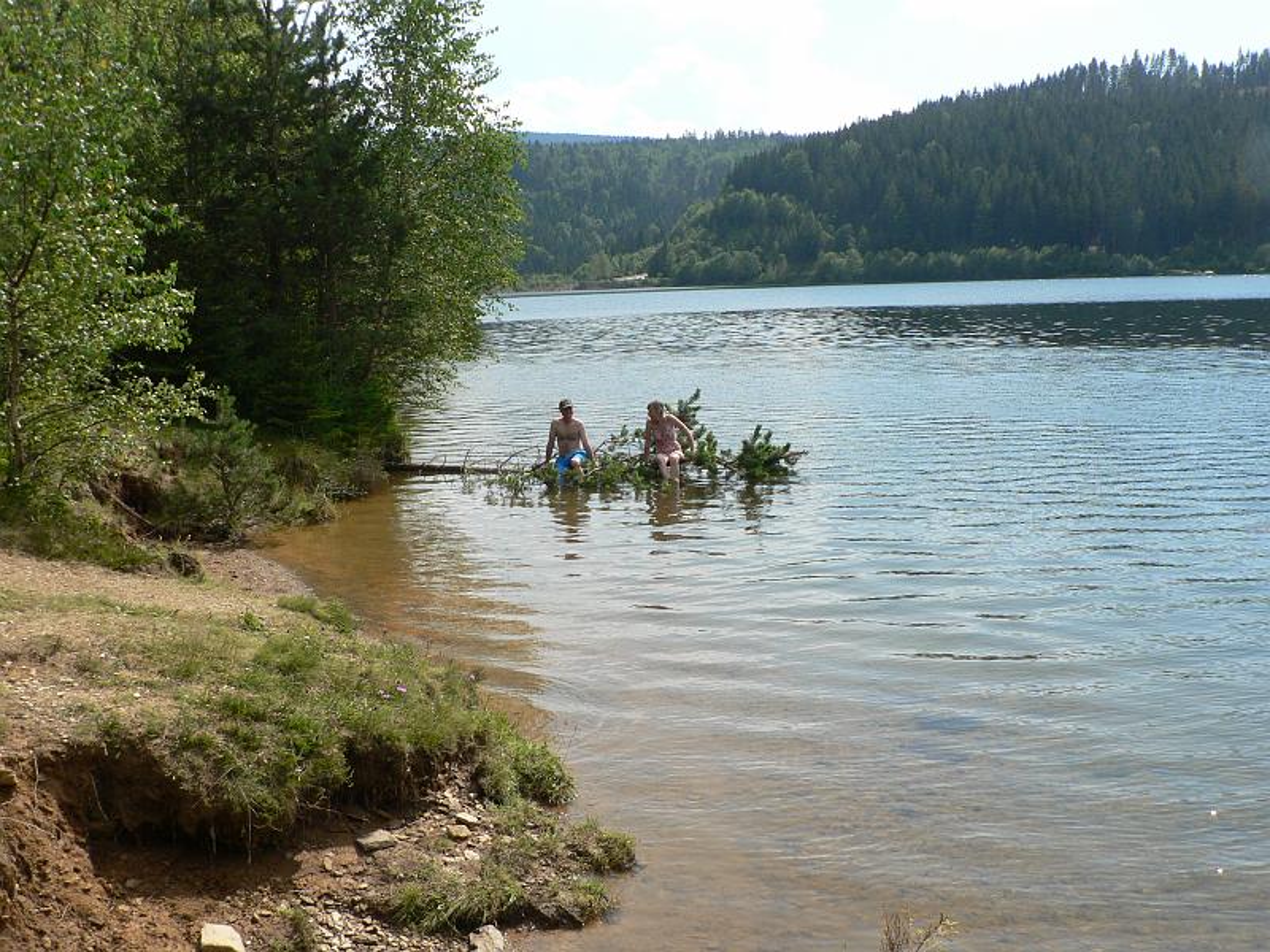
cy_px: 476
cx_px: 635
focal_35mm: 38
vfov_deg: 37.7
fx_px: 1394
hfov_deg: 49.0
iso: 80
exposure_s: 1/400
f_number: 5.6
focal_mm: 6.4
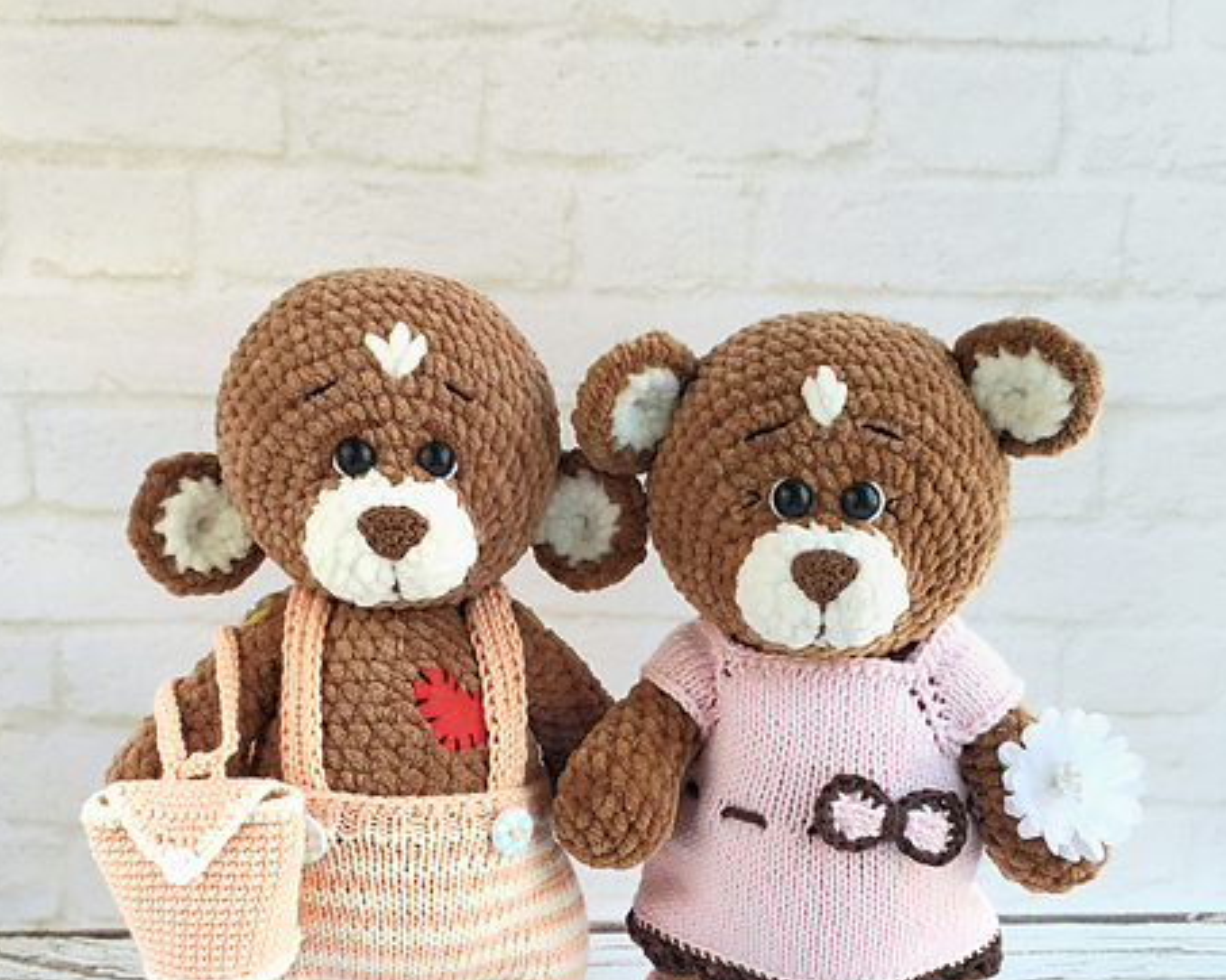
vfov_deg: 36.8
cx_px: 587
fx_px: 1451
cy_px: 669
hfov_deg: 45.8
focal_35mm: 40
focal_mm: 4.15
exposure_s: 1/100
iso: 32
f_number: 2.2
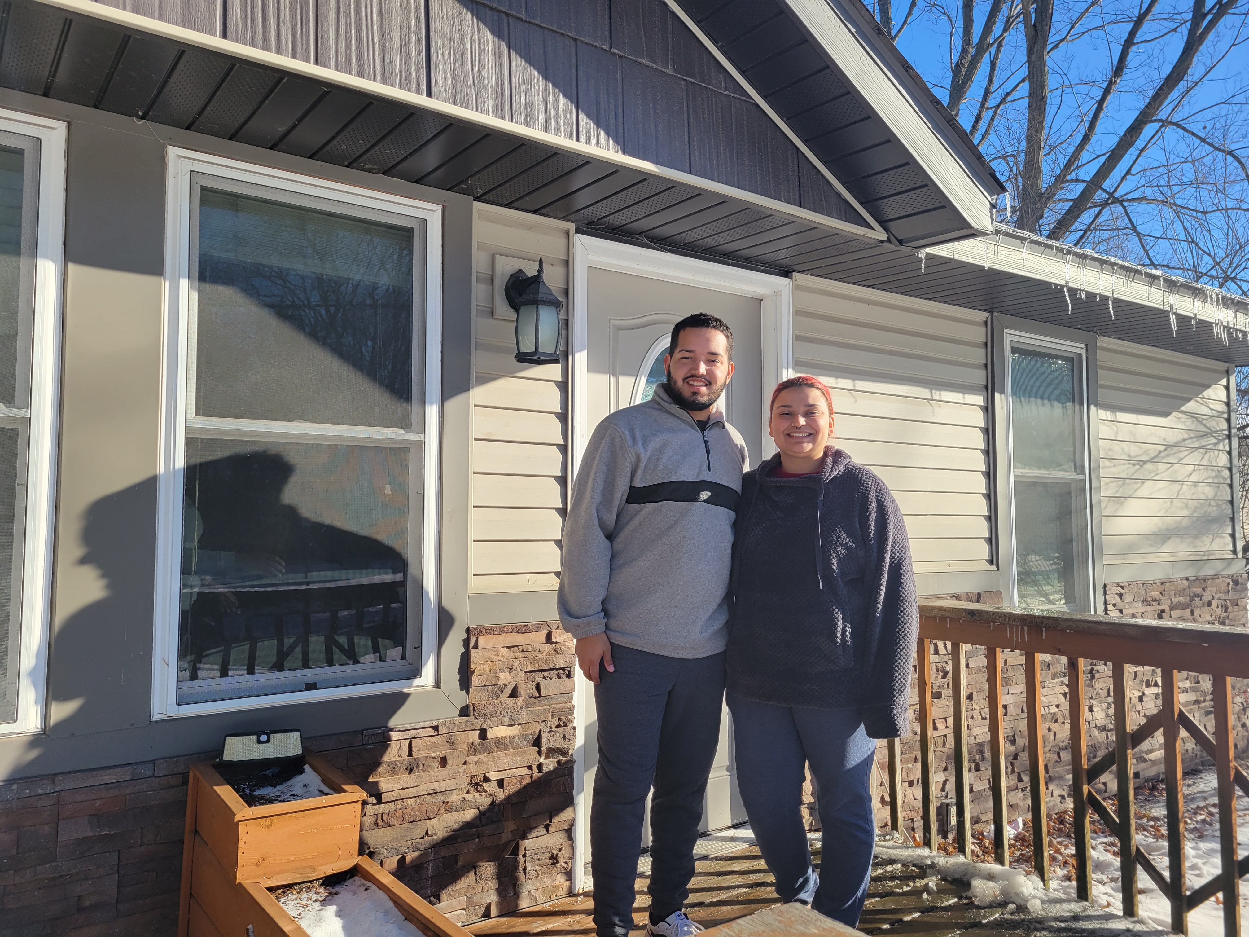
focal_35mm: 26
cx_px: 624
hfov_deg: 67.3
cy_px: 468
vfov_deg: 53.1
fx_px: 938
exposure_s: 1/1167
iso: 40
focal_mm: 5.4
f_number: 1.8
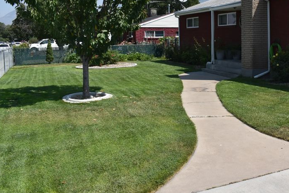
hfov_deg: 47.5
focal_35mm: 40
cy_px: 71
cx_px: 199
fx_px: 321
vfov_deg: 33.2
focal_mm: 18
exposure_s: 1/200
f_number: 11
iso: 100
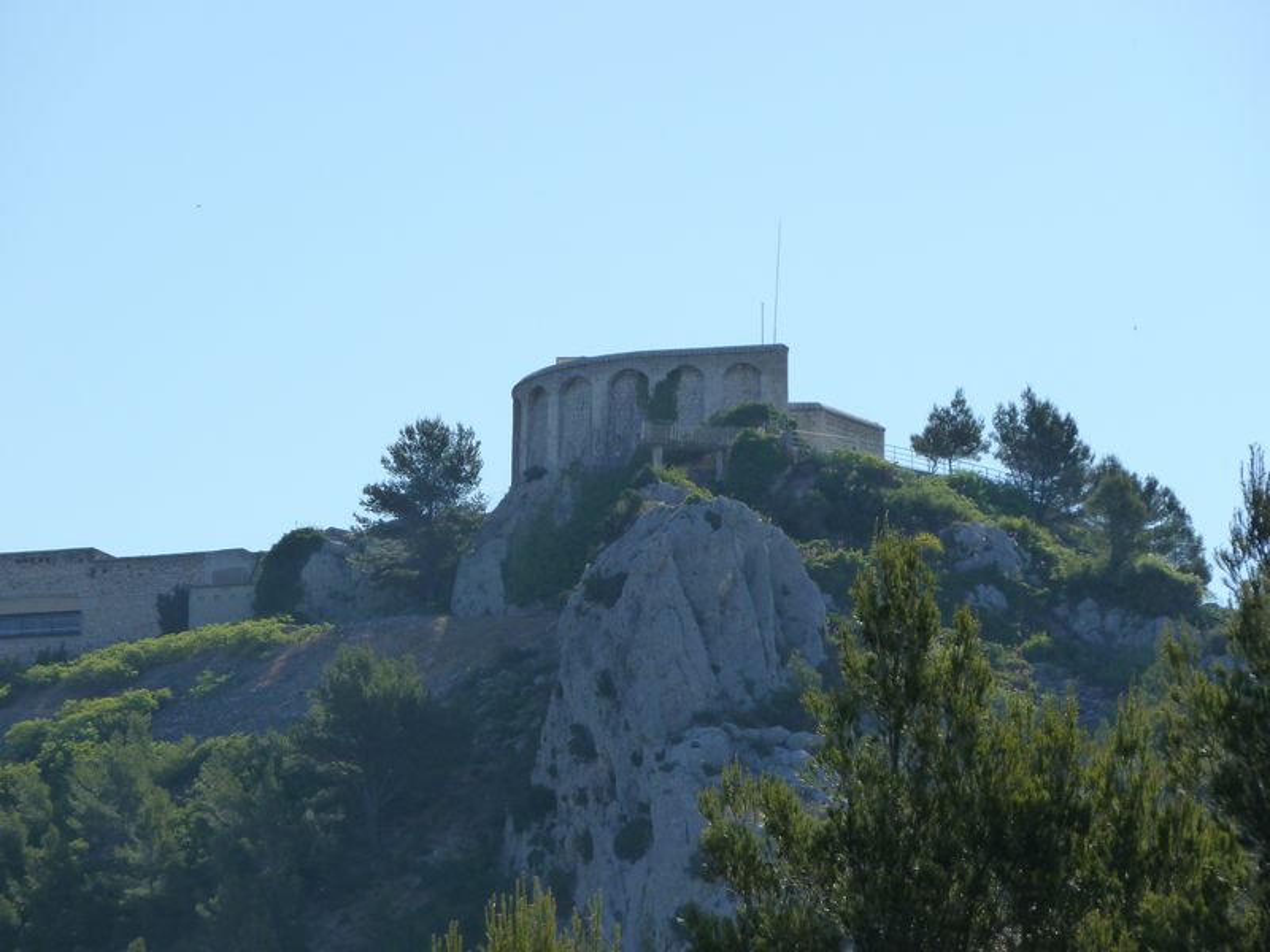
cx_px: 635
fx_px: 6677
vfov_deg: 8.2
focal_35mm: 182
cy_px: 476
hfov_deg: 10.9
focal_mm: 29.9
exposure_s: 1/640
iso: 125
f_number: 5.6
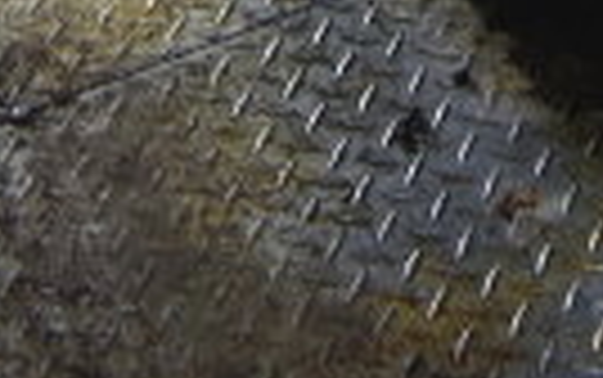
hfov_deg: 11.0
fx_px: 3092
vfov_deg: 5.2
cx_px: 693
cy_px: -1631
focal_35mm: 188
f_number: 3.5
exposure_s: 1/30
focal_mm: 18
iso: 640
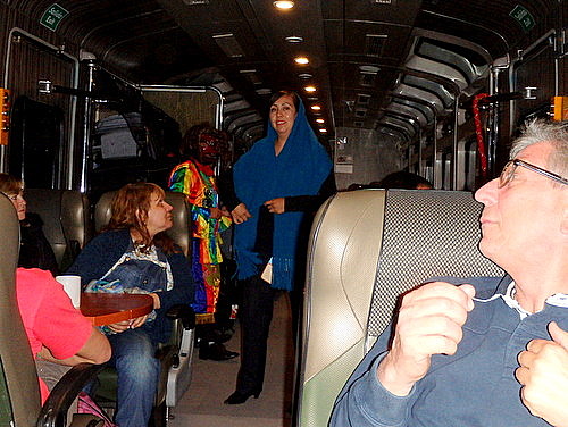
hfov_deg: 51.3
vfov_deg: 39.7
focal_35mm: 36
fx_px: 591
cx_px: 284
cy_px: 214
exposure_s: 1/40
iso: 500
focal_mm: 6.4
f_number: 4.5
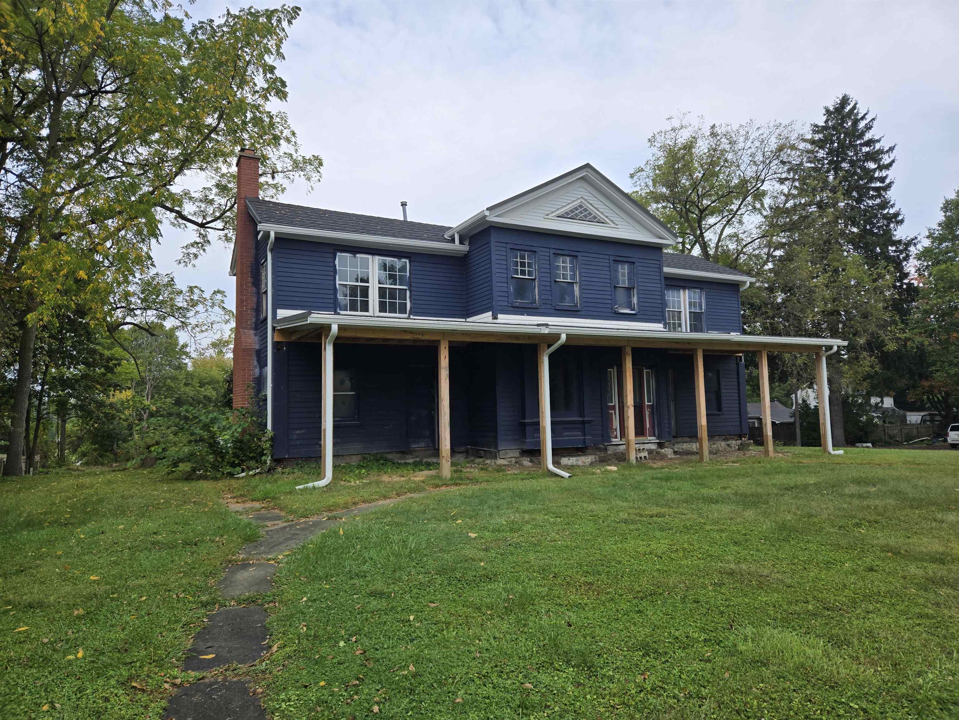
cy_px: 360
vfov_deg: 58.9
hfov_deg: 73.9
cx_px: 480
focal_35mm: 23
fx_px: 637
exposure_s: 1/2021
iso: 80
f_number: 1.8
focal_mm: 5.4
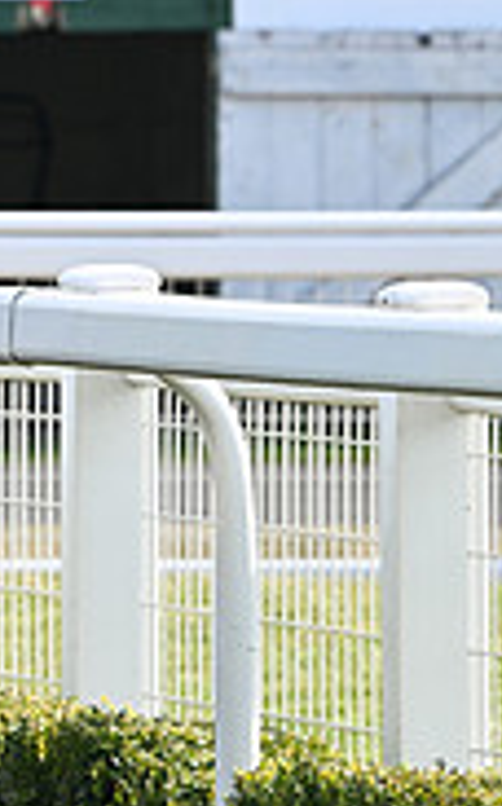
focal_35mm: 647
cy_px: 346
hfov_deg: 2.0
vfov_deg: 3.3
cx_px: -669
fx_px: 14196
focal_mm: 200
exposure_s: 1/640
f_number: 6.3
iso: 400
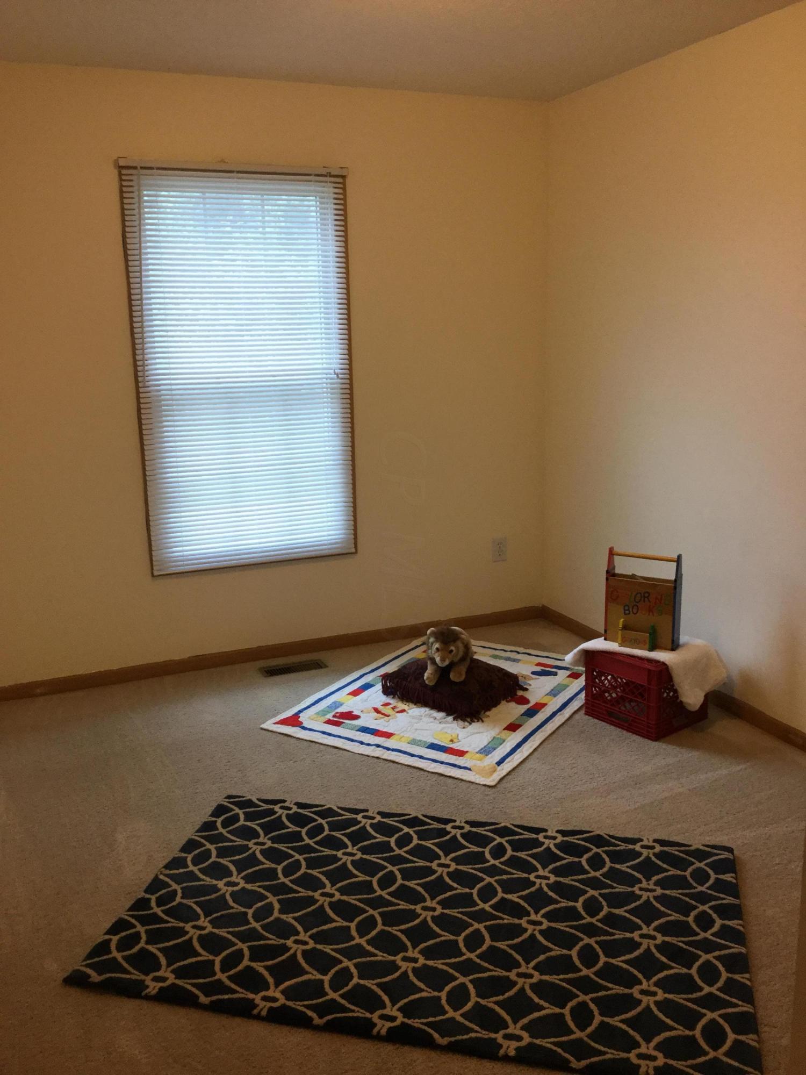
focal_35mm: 31
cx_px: 403
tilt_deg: -11.0
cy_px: 538
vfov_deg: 58.4
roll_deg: +0.7
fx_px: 962
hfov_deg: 45.4
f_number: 2.4
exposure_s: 1/30
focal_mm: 3.3
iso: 64
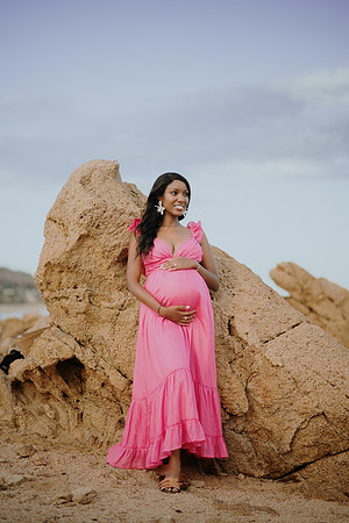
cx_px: 174
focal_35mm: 58
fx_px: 843
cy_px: 262
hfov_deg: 23.4
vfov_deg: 34.5
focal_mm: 58
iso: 50
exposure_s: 1/2000
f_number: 1.4
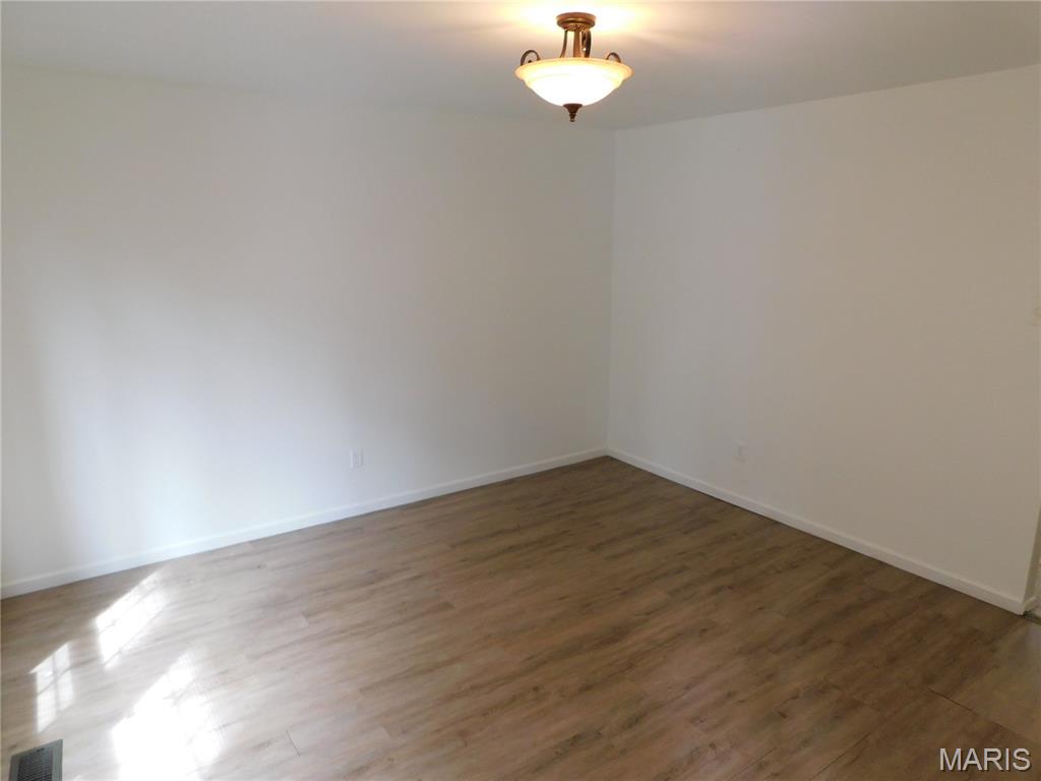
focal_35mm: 23
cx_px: 520
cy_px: 390
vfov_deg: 58.9
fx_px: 692
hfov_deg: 73.9
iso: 180
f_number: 3
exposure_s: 1/30
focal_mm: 4
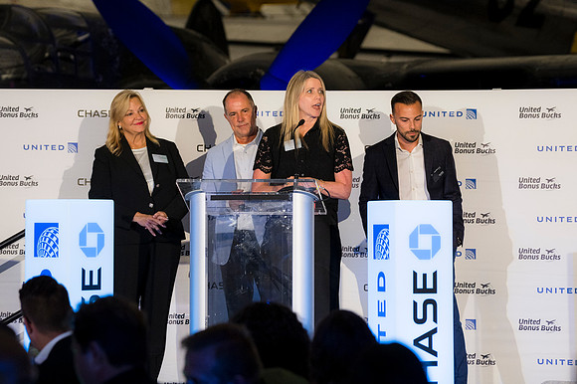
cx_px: 288
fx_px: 2227
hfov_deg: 14.8
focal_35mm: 139
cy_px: 192
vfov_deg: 9.9
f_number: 2.8
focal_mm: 93
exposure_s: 1/160
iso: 560
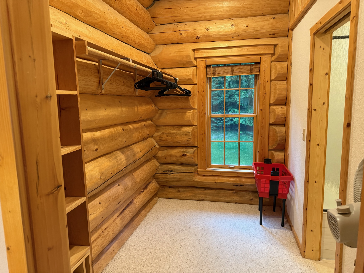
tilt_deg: -7.0
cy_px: 136
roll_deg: +0.9
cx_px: 182
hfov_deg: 71.6
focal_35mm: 24
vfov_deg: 56.8
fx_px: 252
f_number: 1.78
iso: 320
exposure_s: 1/60
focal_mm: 6.76
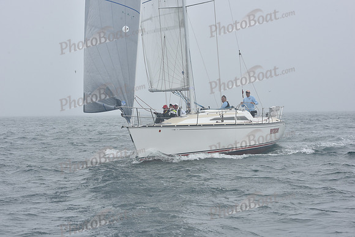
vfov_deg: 14.0
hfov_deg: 20.8
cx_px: 178
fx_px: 967
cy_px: 118
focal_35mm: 98
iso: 250
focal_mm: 98
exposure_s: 1/800
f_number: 10
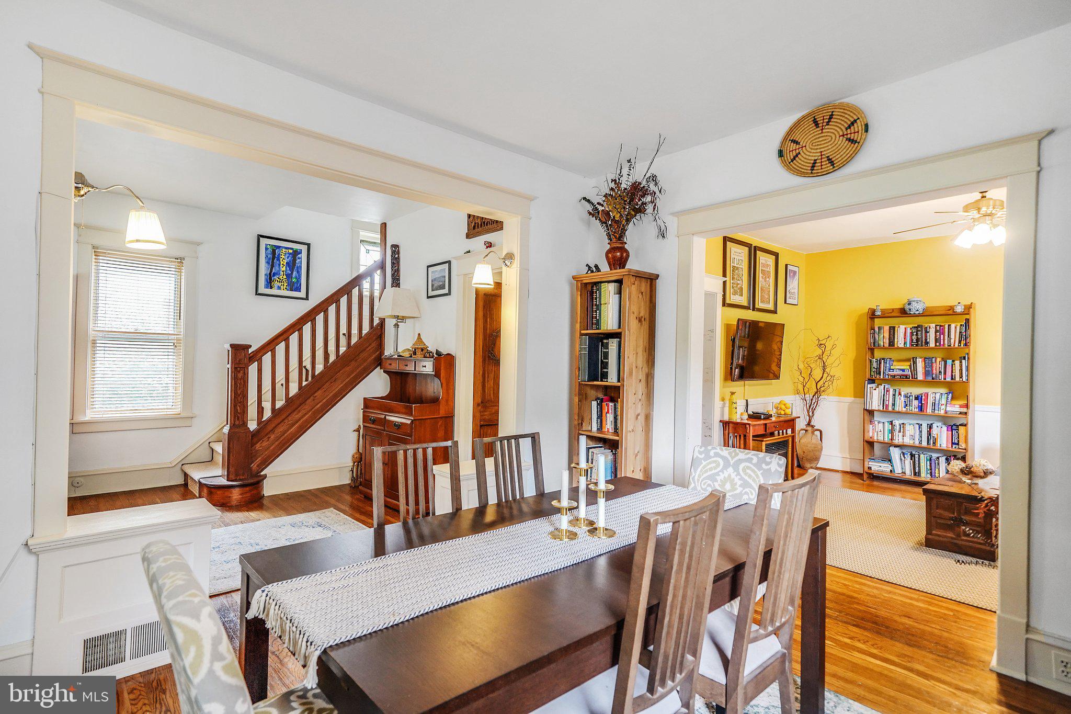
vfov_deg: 67.4
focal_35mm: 18
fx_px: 535
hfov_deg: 90.0
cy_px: 357
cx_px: 536
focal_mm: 18
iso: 2500
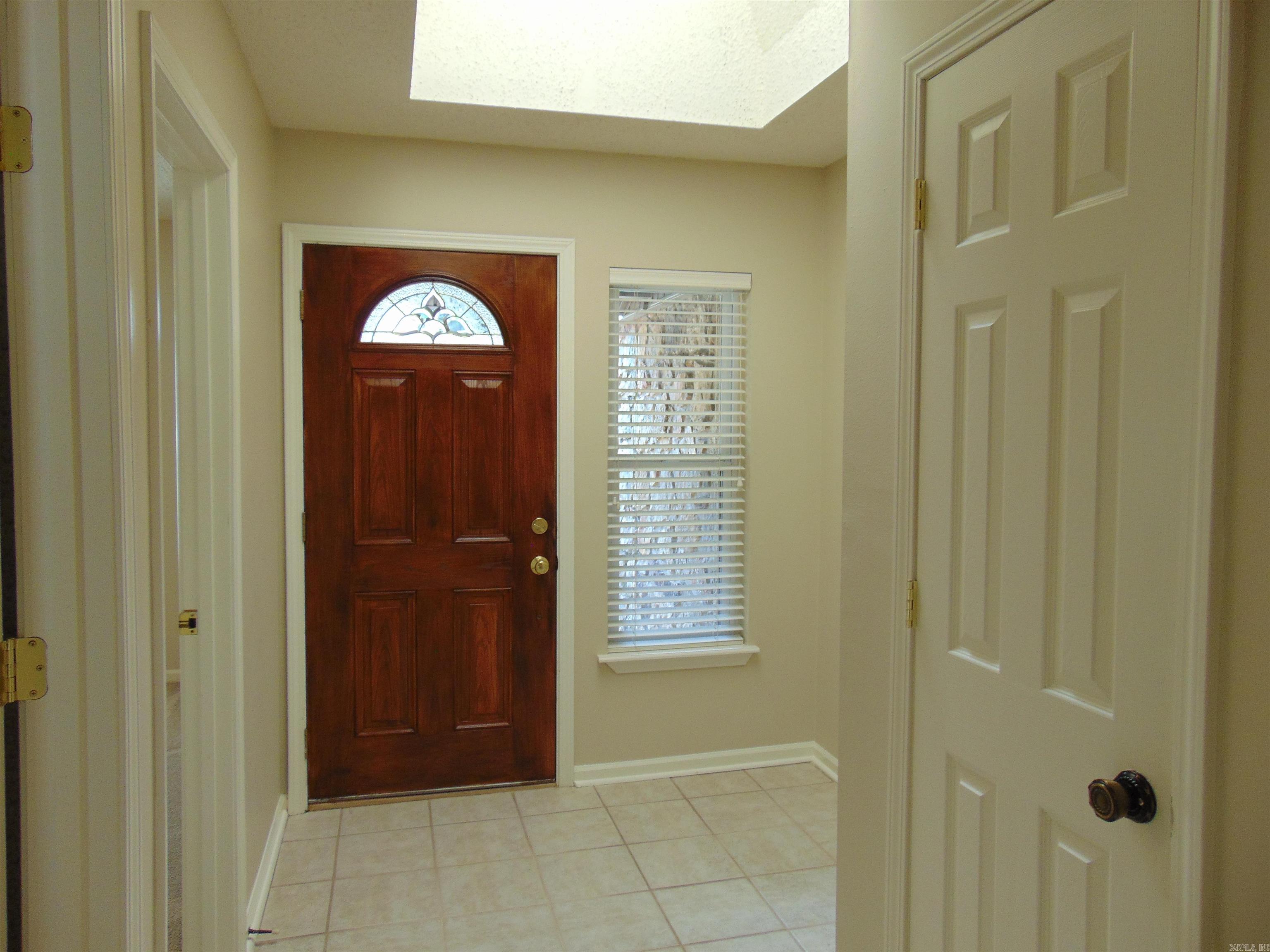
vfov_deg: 54.9
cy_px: 476
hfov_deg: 69.4
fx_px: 917
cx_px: 635
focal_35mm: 25
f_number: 3
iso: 100
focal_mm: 4.5
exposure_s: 1/30
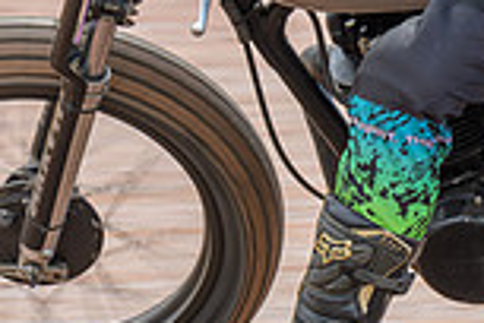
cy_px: -112
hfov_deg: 3.3
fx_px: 8321
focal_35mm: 619
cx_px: 641
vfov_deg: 2.2
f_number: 4
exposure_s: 1/200
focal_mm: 100
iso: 64
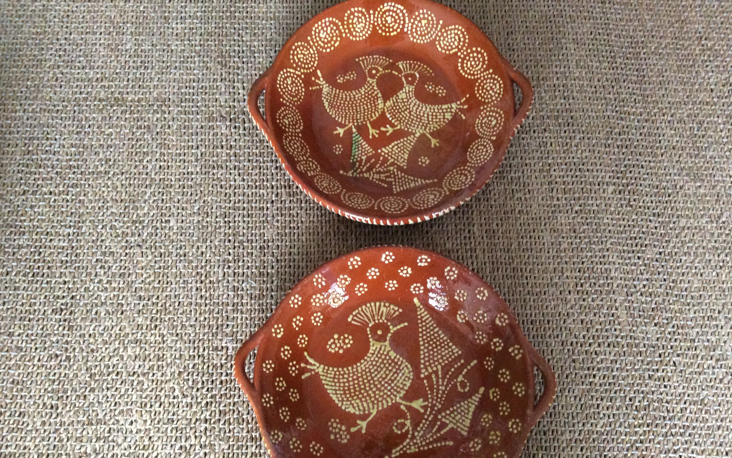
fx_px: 678
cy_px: 268
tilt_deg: -74.6
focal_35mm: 34
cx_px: 365
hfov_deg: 56.7
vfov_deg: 37.2
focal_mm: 3.3
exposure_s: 1/17
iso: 320
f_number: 2.4
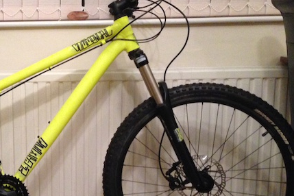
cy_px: 118
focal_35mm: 64
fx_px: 523
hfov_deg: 30.4
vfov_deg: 21.2
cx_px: 45
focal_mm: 4.12
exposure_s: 1/15
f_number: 2.4
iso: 400
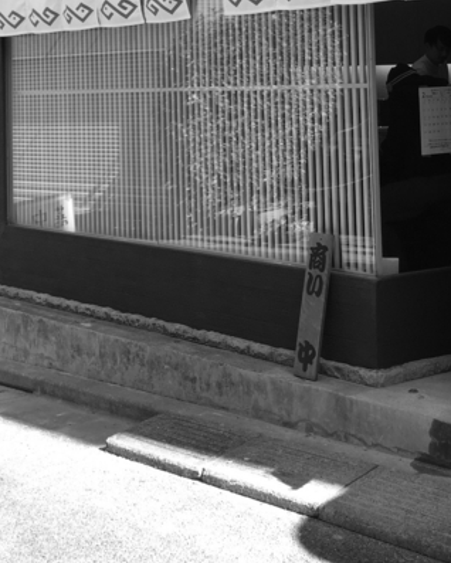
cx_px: 289
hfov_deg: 26.6
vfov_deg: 31.1
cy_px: 31
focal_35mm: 57
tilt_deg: +1.9
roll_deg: +2.3
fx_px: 950
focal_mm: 4.15
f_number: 2.2
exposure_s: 1/171
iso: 25
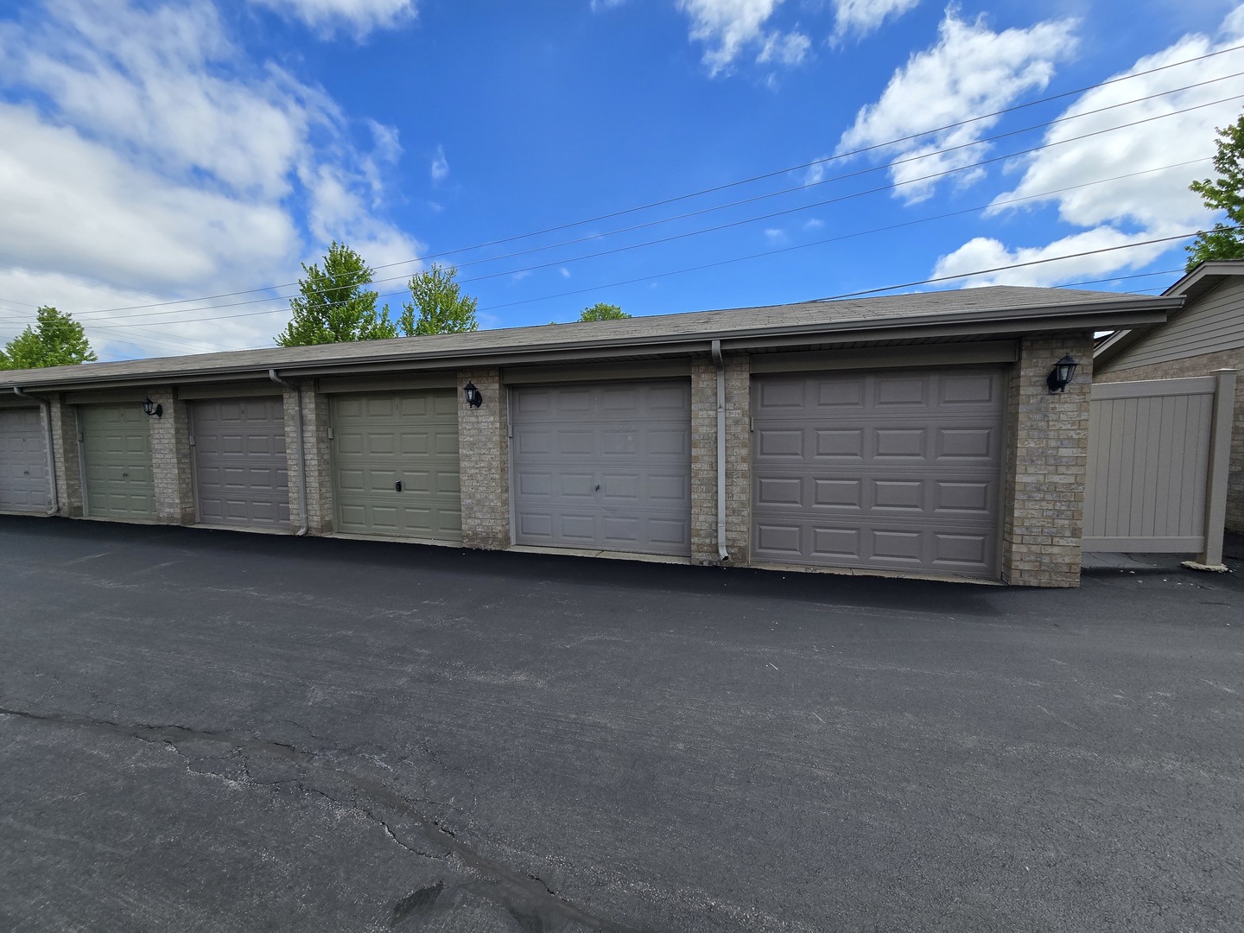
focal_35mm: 13
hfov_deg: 106.2
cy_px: 466
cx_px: 622
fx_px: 467
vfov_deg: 89.9
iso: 50
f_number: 2.2
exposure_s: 1/2321
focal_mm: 2.2
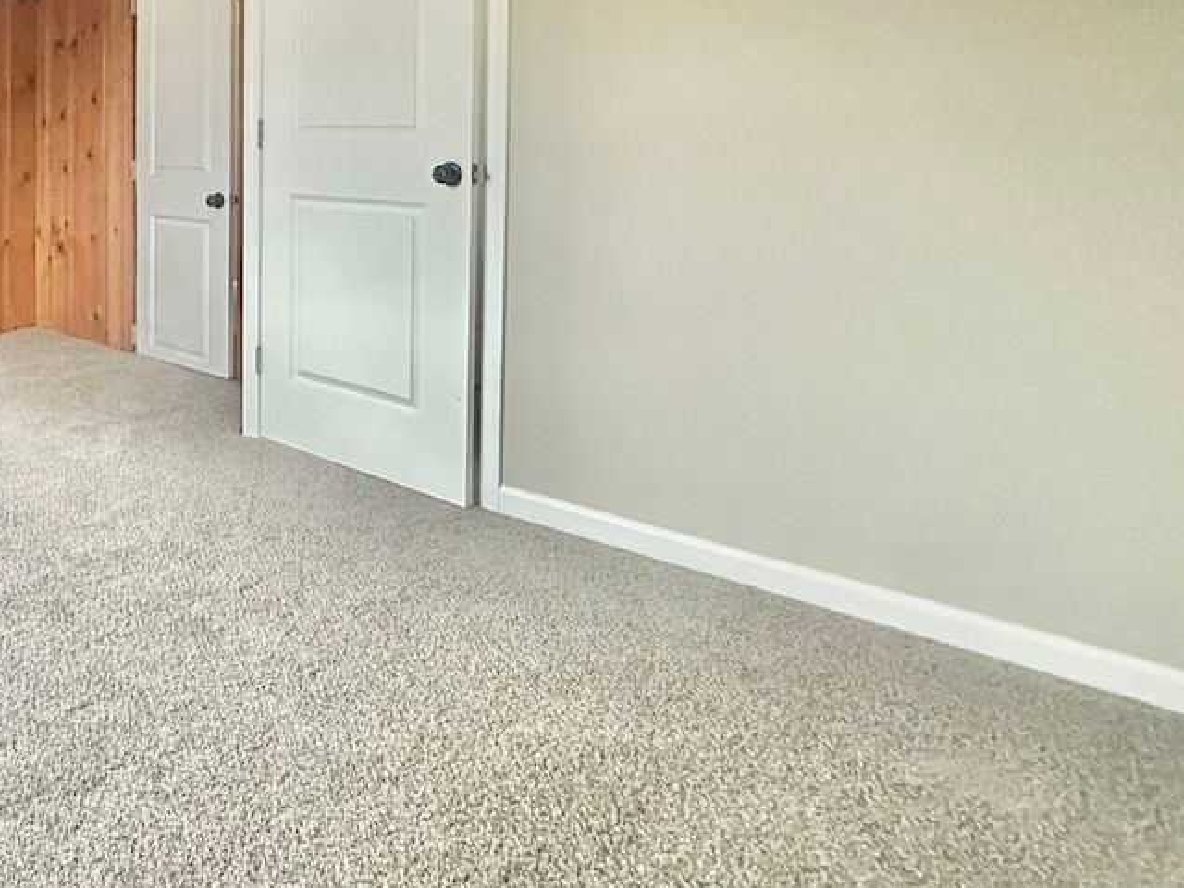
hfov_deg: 53.7
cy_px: 172
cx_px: 76
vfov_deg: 47.0
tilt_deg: -0.8
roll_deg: +0.3
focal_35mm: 28
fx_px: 958
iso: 800
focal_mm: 2.22
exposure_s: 1/60
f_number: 2.2
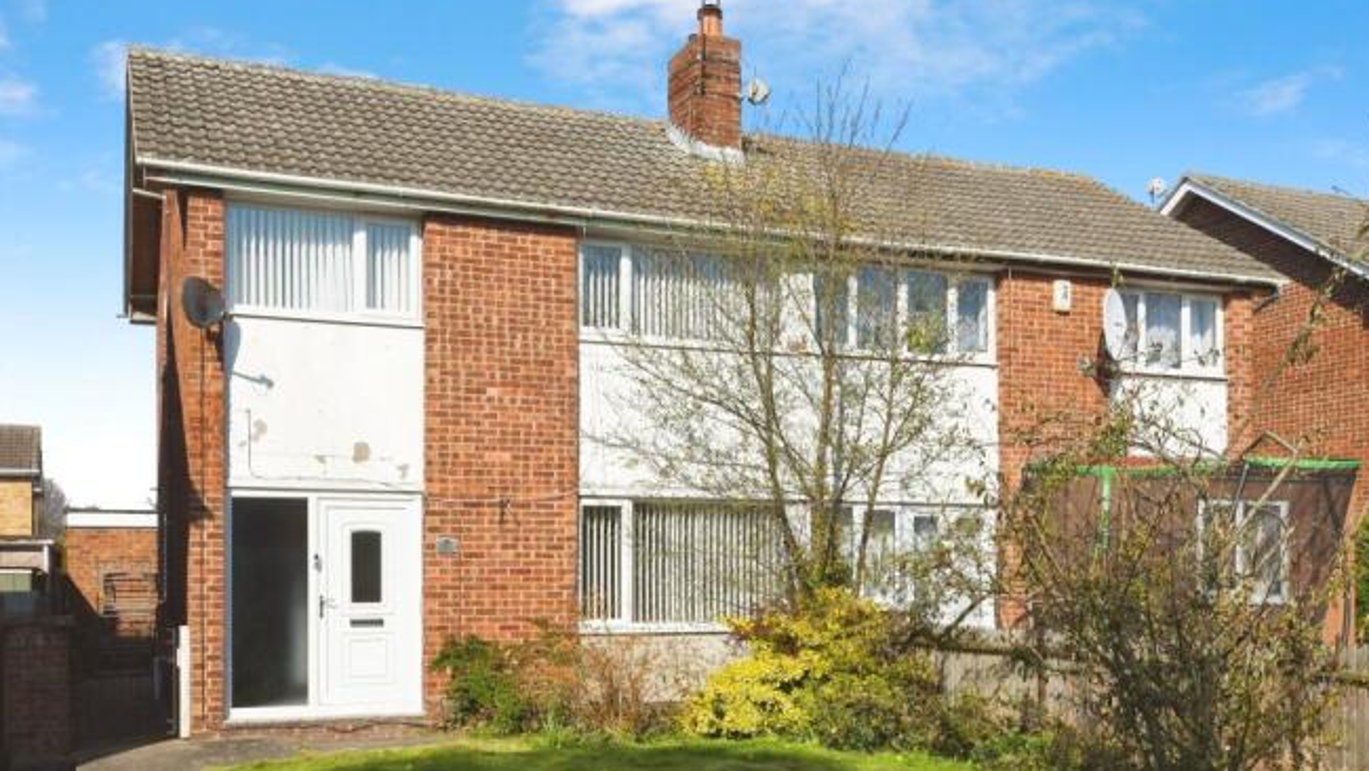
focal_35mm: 38
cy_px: 435
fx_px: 1380
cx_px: 688
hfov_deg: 52.8
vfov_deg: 31.2
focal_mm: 24
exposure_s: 1/800
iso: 800
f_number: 14
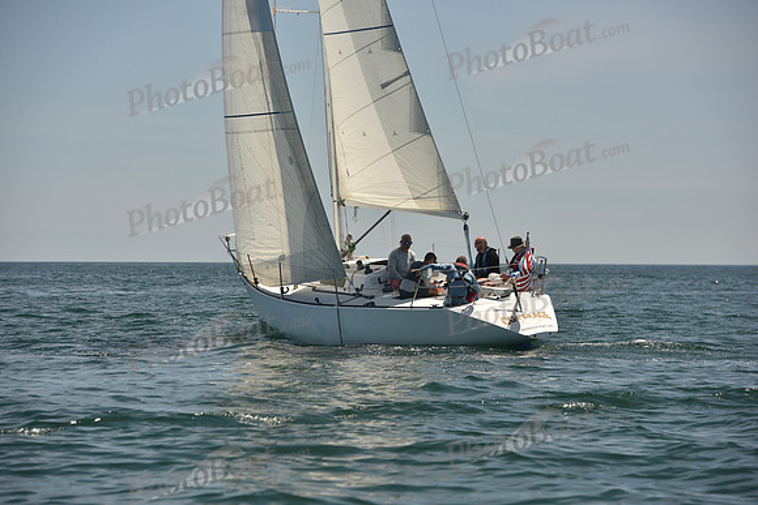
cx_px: 379
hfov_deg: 13.7
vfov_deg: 9.2
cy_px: 252
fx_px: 3159
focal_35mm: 150
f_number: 5.6
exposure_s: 1/800
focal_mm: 150
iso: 250
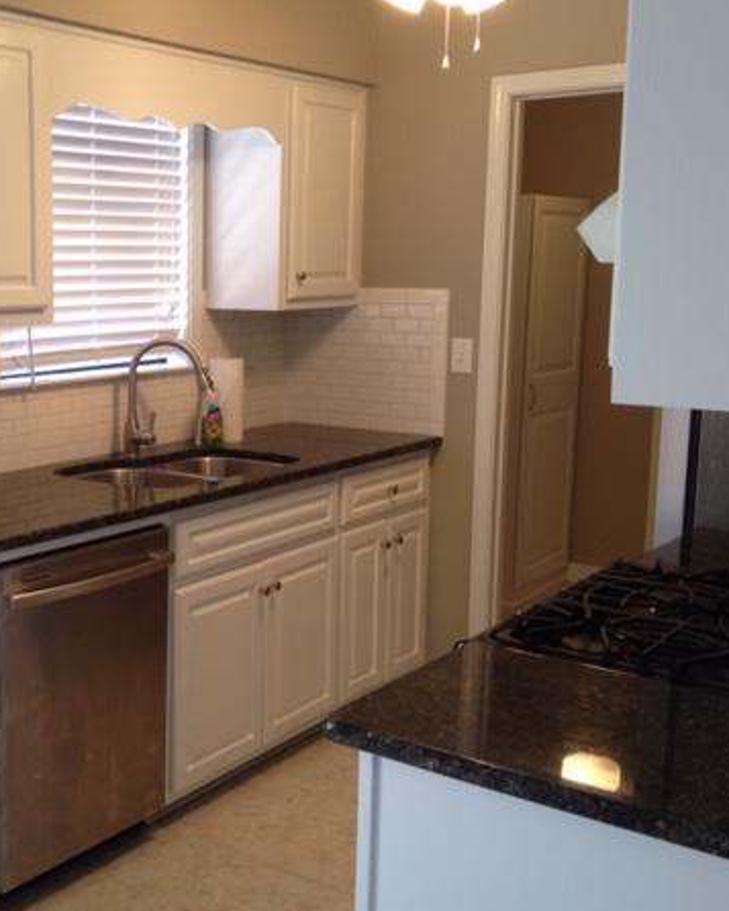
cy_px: 451
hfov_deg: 29.9
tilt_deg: -10.2
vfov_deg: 38.0
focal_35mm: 49
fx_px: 1321
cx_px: 120
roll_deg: +0.1
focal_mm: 4.28
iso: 64
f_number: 2.4
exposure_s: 1/20
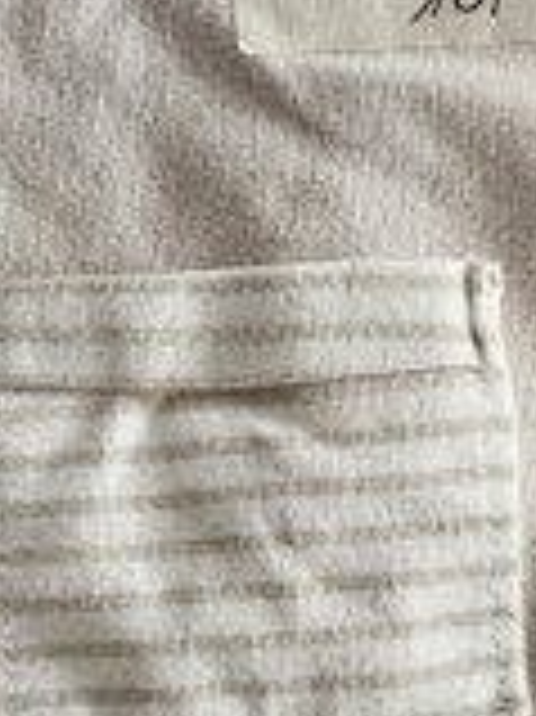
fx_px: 2481
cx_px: 153
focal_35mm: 120
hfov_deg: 12.3
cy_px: 453
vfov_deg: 16.4
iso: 250
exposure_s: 1/100
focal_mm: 5.4
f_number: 1.8
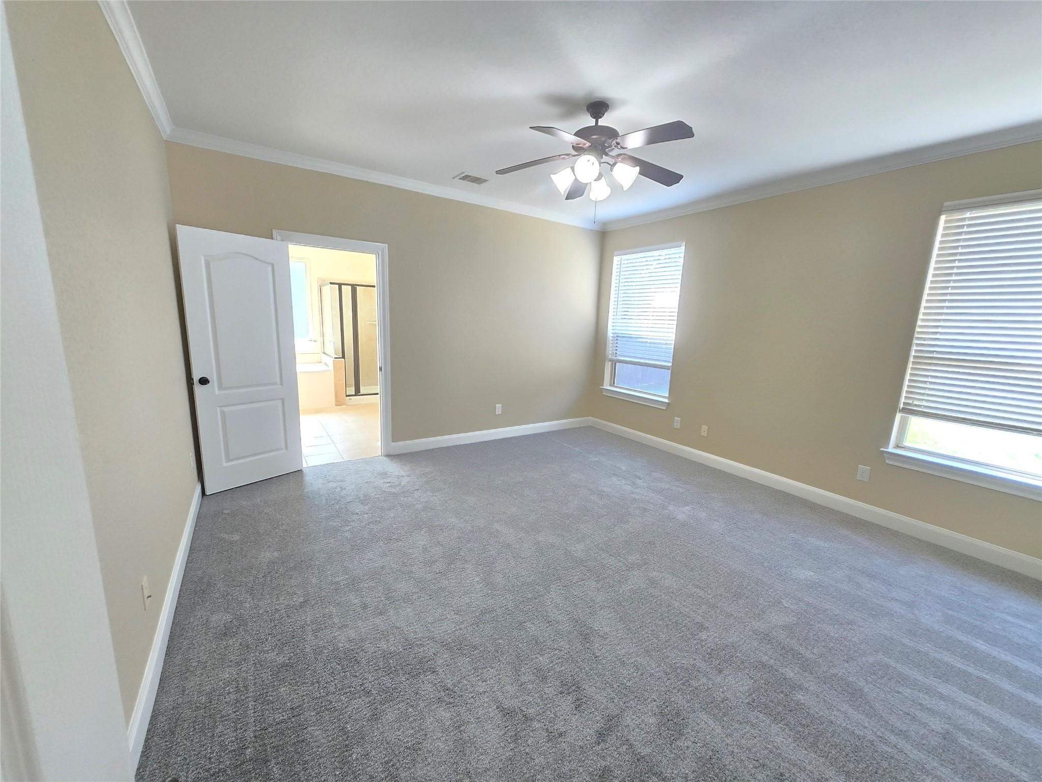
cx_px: 521
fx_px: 391
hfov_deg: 106.2
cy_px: 391
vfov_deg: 89.9
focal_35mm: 13
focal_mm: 1.7
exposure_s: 1/60
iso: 250
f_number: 2.2
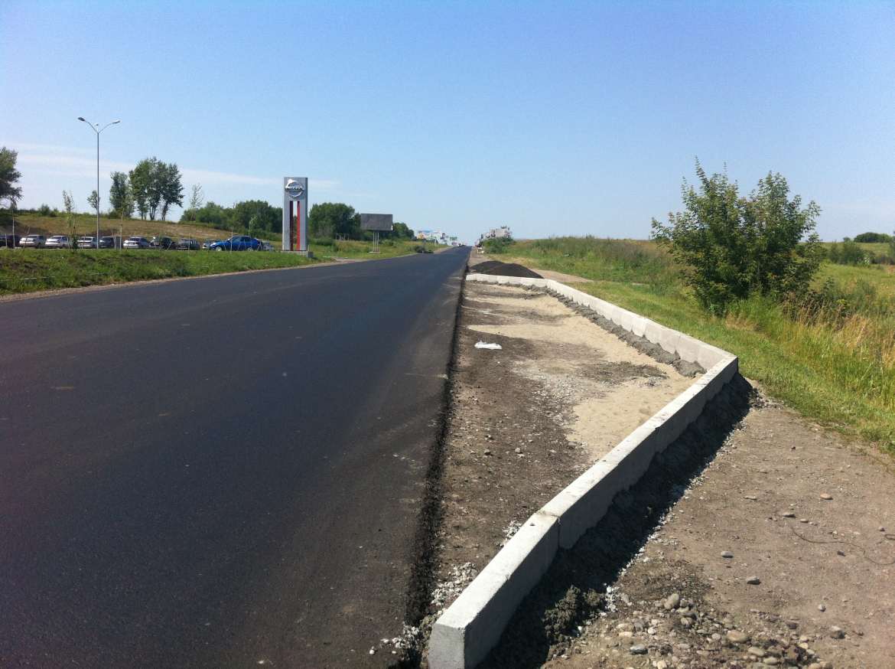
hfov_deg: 52.7
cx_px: 448
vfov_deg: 40.6
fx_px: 904
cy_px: 334
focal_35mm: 35
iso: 80
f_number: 2.8
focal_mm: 3.85
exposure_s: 1/1371
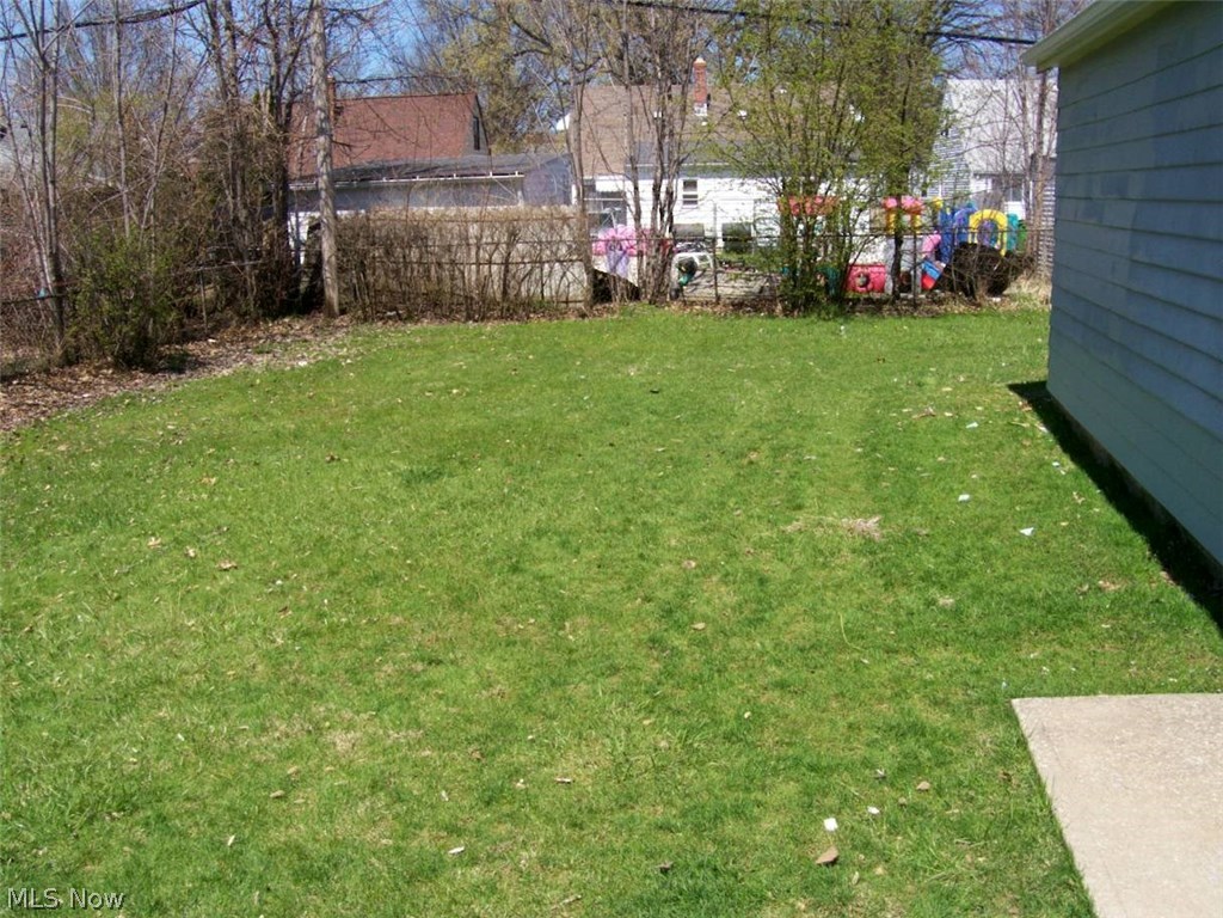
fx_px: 1201
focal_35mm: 34
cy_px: 459
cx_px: 612
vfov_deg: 41.8
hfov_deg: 54.0
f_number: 5.1
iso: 80
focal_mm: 5.6
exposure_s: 1/397
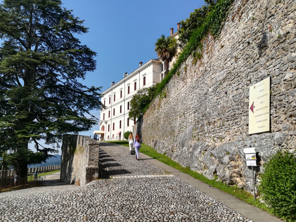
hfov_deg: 67.3
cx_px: 148
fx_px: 222
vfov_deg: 53.1
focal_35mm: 26
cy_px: 111
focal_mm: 3.83
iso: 50
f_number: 2.2
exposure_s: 1/1255
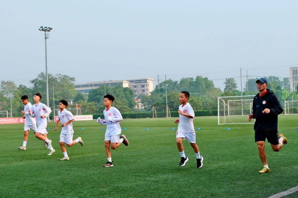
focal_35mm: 42
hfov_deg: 46.4
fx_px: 348
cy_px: 99
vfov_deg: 31.9
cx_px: 149
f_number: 5.6
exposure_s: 1/280
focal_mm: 27.7
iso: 320
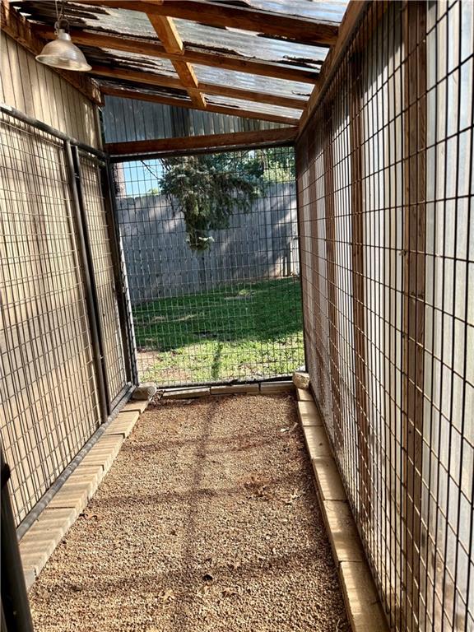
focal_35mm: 24
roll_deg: +3.0
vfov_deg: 71.6
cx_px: 237
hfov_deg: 56.8
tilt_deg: -10.0
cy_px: 316
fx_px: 438
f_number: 1.78
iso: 80
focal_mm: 6.76
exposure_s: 1/750
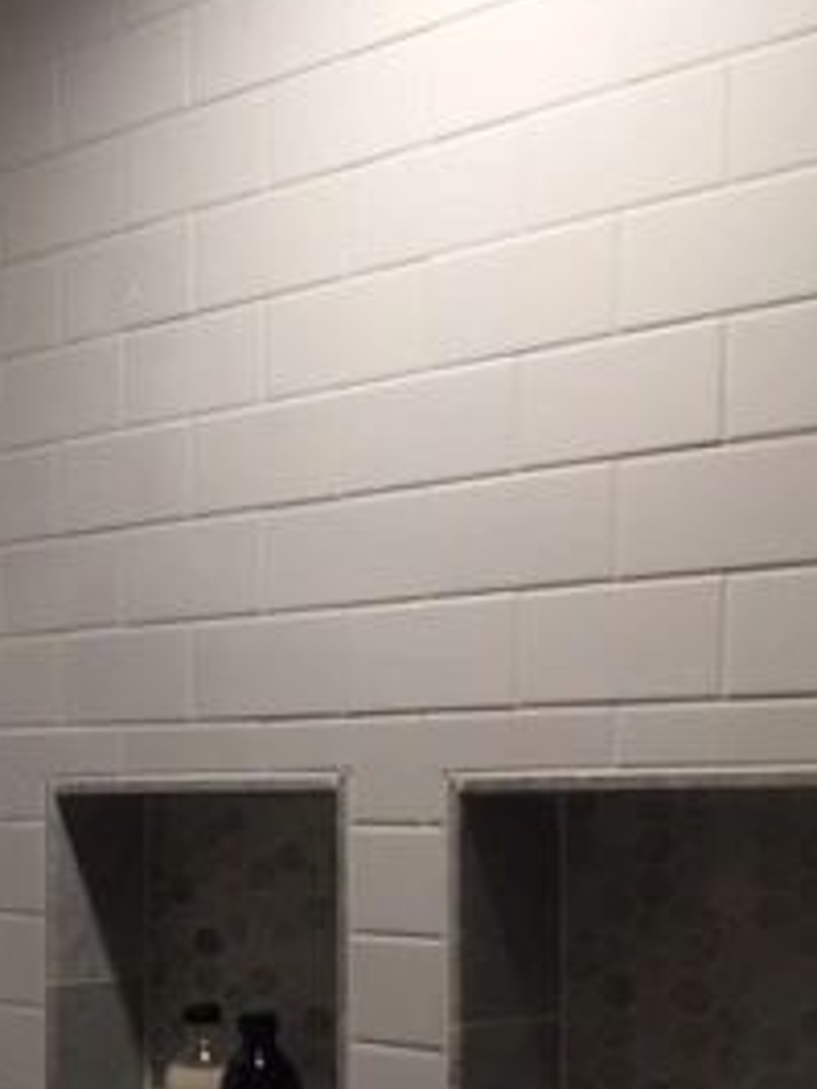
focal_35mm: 70
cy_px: 830
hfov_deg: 20.5
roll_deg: -0.7
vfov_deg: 27.3
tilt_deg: +0.0
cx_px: 45
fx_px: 2201
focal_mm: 4.15
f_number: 2.2
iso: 50
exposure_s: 1/30
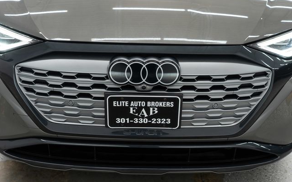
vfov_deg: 29.9
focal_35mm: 43
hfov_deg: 46.2
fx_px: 342
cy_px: 94
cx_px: 146
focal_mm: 28
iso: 200
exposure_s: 1/40
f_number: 3.2
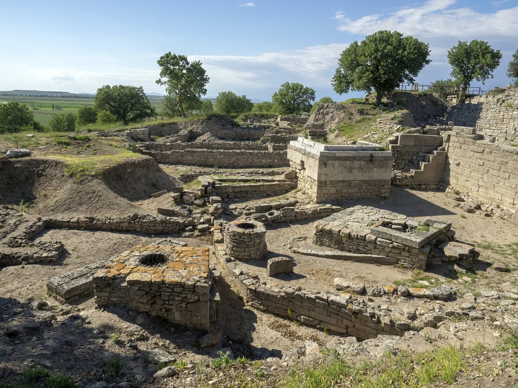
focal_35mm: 24
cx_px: 259
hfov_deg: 71.6
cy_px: 194
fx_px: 359
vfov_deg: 56.8
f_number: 6.3
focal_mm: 12
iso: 200
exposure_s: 1/640
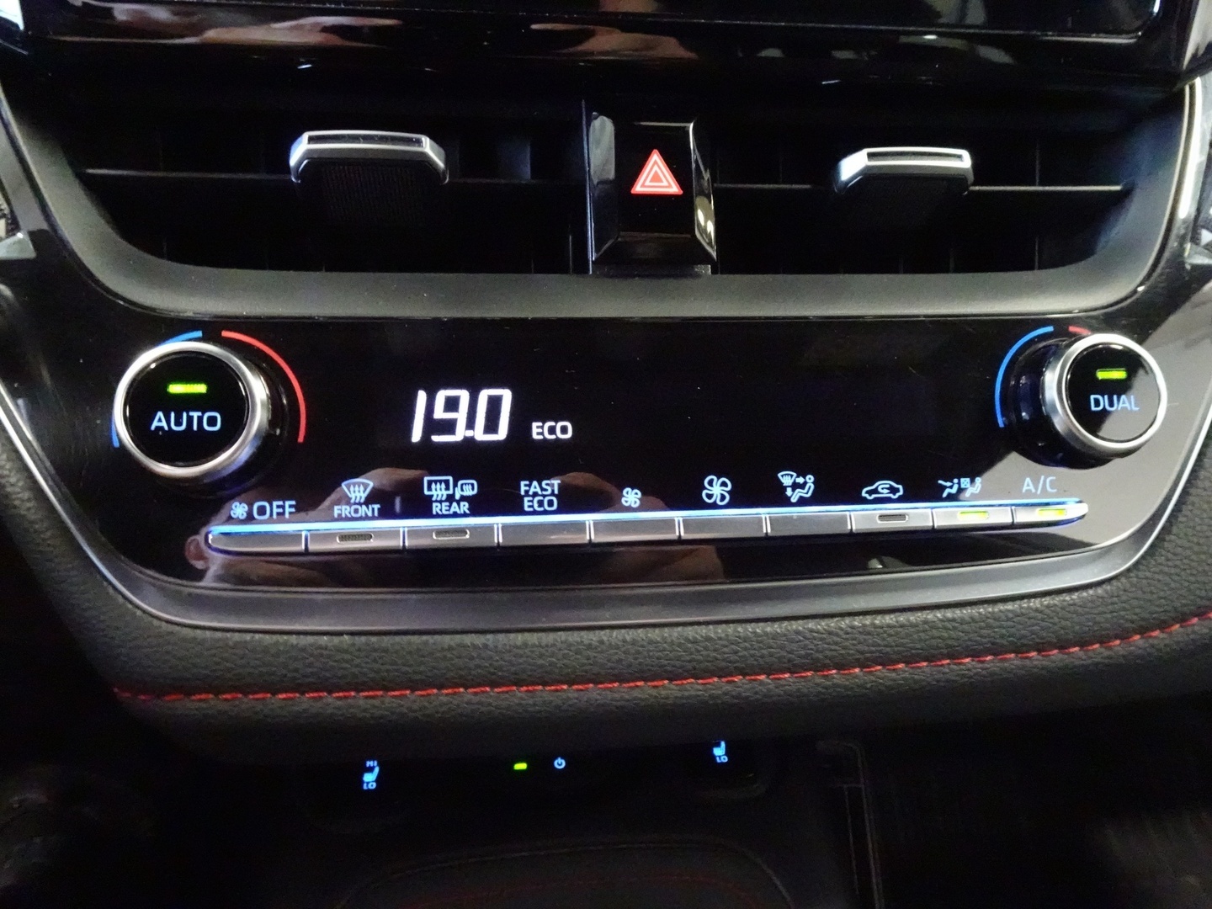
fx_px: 840
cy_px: 454
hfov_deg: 71.6
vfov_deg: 56.8
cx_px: 606
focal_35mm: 24
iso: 3200
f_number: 3.5
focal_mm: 4.25
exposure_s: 1/15
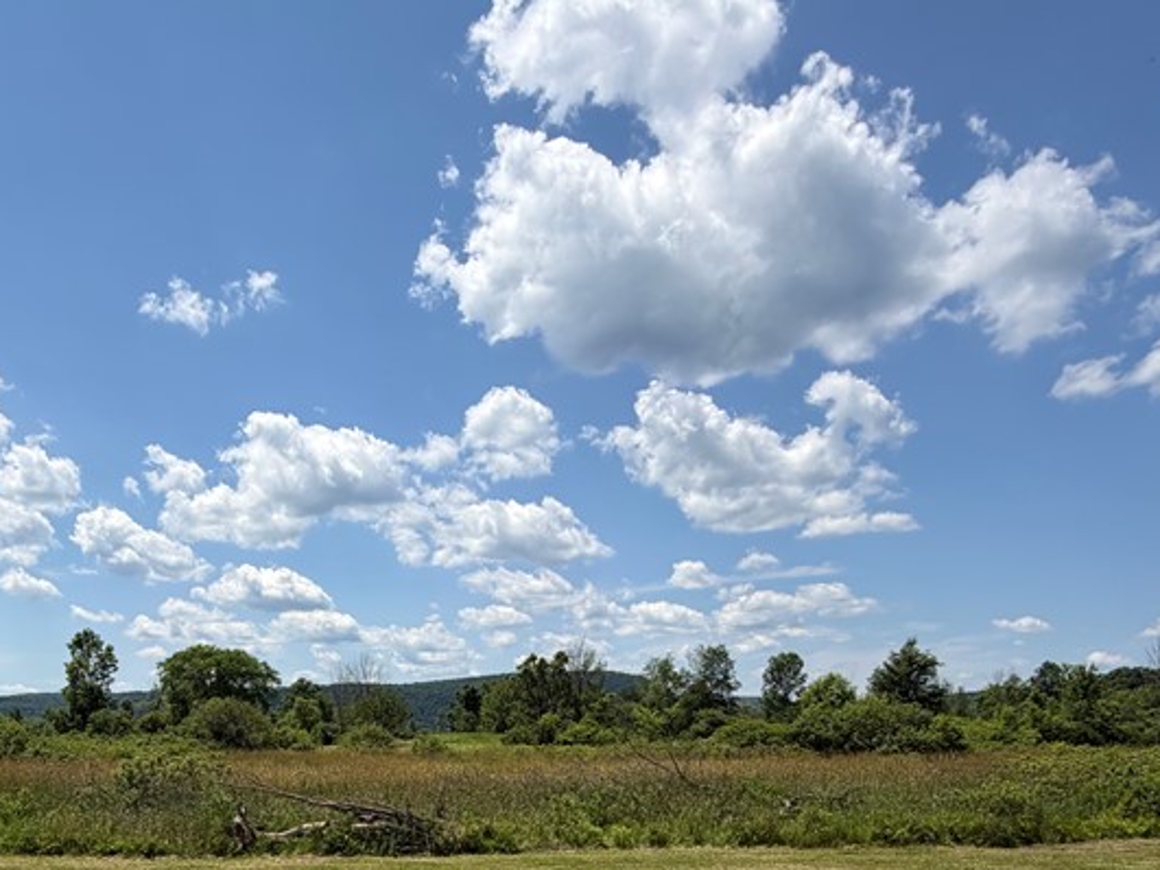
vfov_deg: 45.8
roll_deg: +1.9
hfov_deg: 63.5
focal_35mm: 27
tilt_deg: -4.7
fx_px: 905
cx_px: 376
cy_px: 802
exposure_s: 1/1399
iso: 20
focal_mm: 2.22
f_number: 2.2
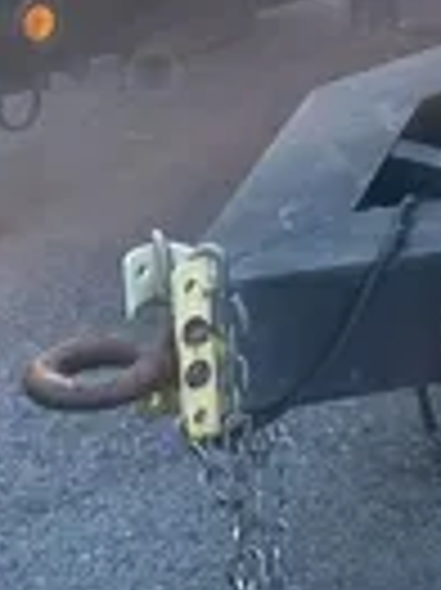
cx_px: 814
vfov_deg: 13.2
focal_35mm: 146
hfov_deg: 9.6
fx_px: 2484
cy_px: -97
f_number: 1.6
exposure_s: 1/749
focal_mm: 4.2
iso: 32
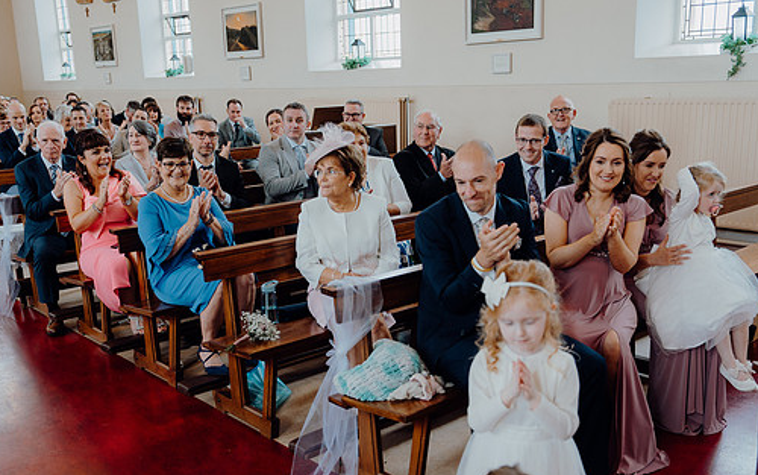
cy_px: 277
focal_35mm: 39
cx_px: 368
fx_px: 806
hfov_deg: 50.4
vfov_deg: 32.7
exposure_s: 1/200
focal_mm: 33
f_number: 2.8
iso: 400
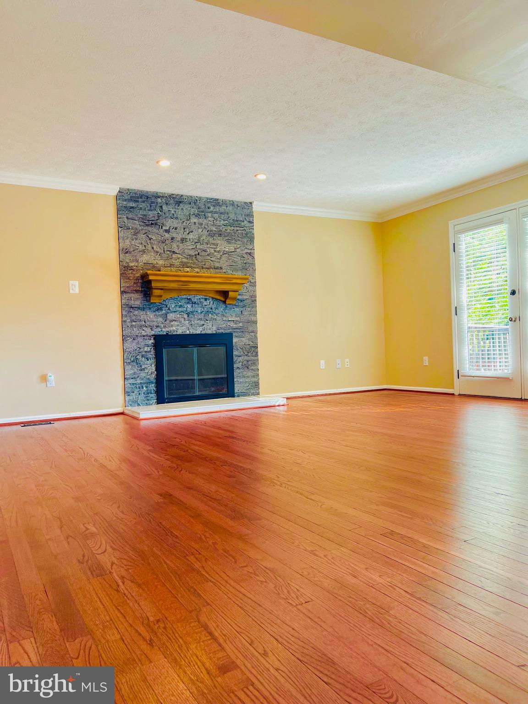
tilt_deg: -0.8
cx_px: 264
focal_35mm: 25
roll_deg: +2.2
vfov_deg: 69.4
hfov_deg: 54.9
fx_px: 508
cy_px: 352
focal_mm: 5.1
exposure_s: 1/120
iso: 125
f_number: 1.6
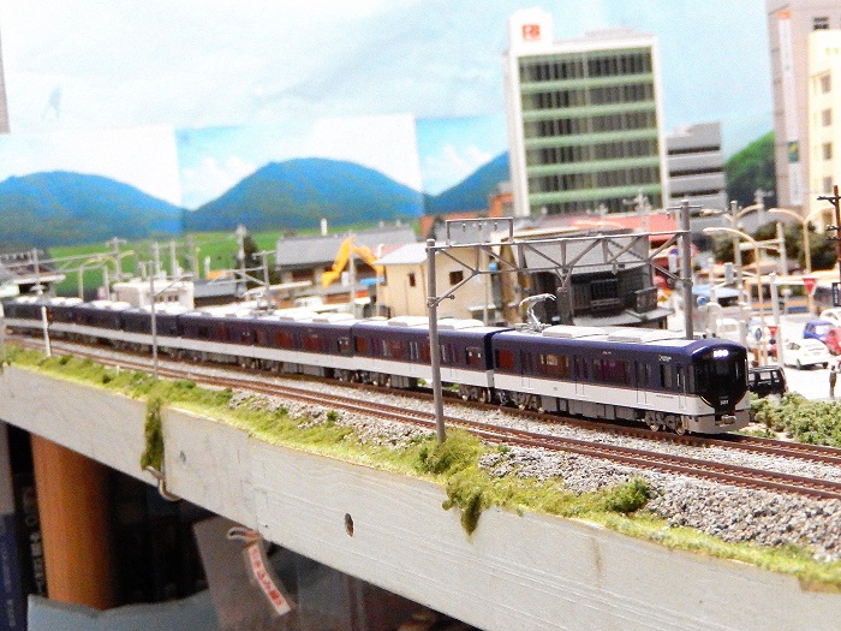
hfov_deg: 26.7
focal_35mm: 73
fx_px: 1774
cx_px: 420
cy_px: 316
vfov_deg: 20.2
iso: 3200
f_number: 4.9
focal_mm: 13.1
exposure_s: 1/30
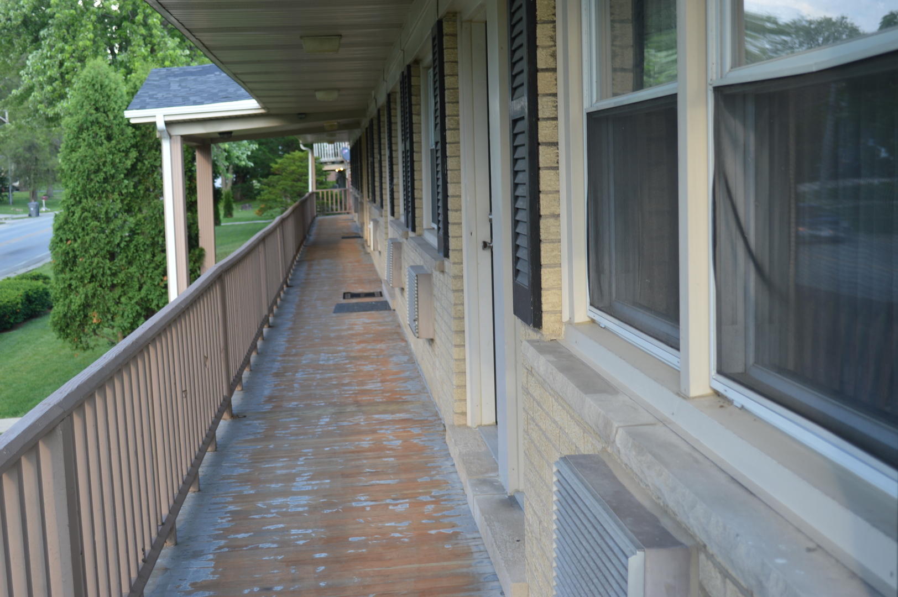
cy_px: 298
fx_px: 1196
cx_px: 449
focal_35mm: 48
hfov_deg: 41.1
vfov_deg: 28.0
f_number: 4.8
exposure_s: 1/30
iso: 100
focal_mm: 32
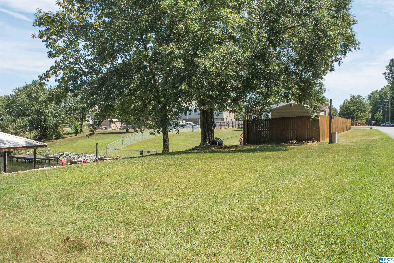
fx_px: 427
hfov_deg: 49.6
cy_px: 132
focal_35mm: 39
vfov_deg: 34.2
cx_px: 197
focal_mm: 26
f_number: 8
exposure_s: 1/500
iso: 320
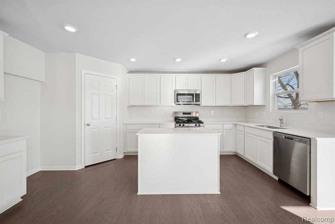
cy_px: 112
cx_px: 168
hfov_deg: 104.2
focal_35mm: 14
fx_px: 130
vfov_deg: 81.2
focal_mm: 14
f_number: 9
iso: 64
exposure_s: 1/3.33
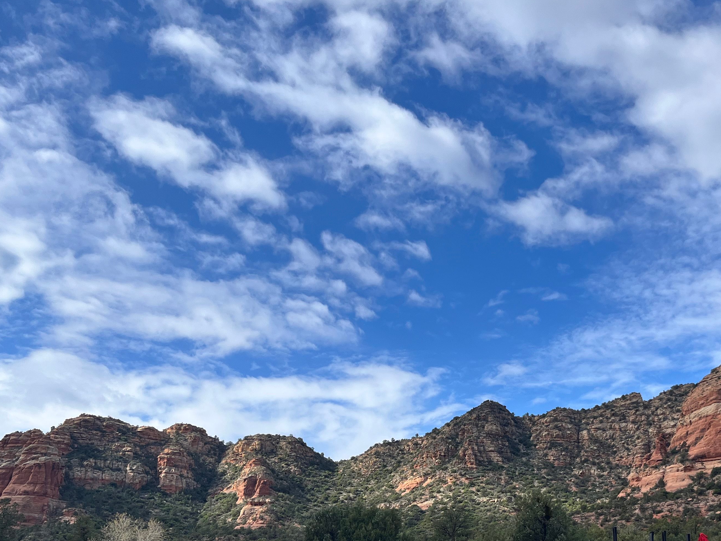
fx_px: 833
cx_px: 460
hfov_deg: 46.3
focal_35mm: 40
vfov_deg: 35.5
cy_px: 368
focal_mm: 5.1
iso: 50
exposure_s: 1/4149
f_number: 1.6
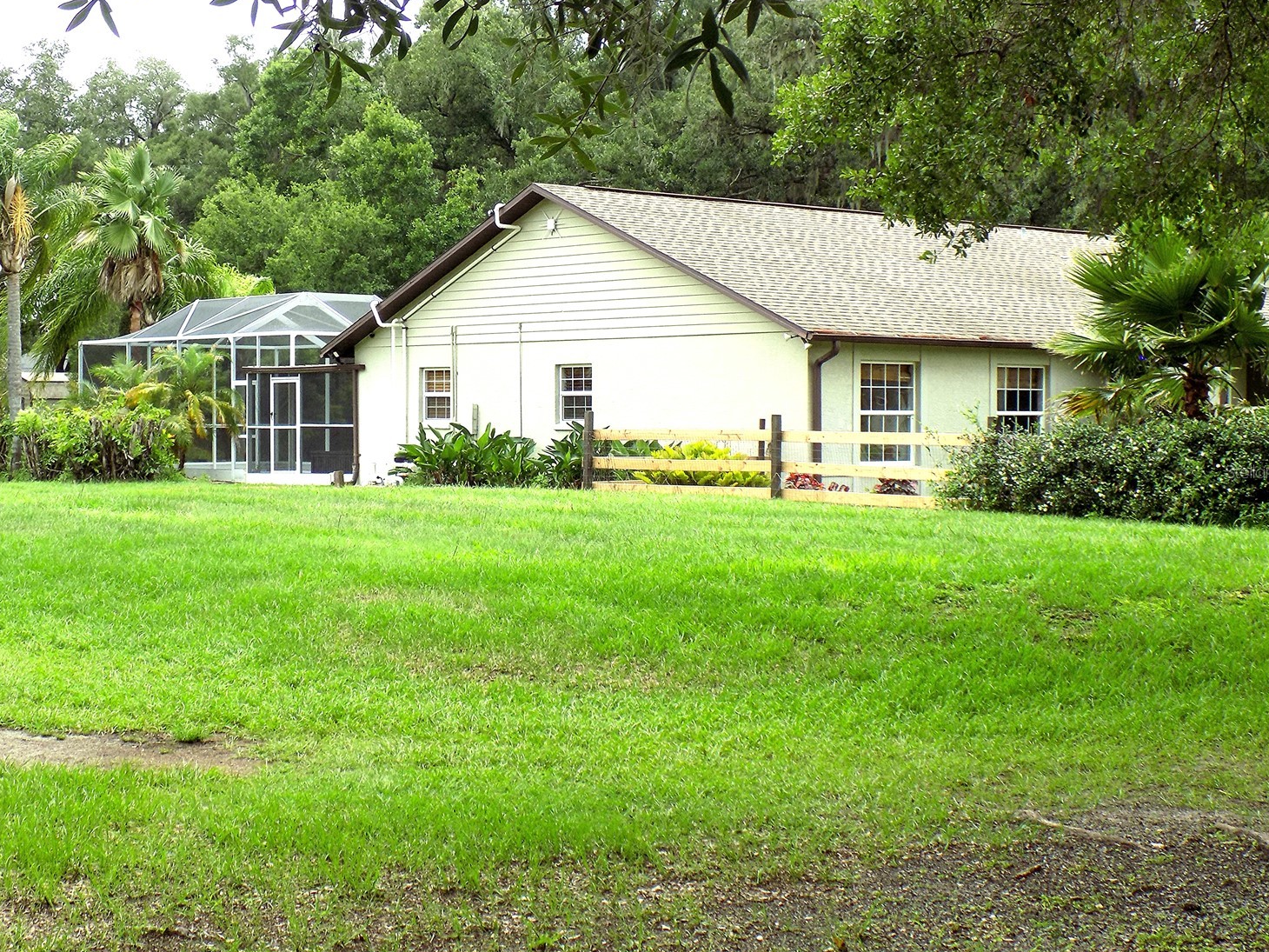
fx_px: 2090
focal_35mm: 57
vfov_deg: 25.7
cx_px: 612
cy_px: 471
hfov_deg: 33.8
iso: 80
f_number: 3.9
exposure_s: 1/250
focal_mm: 9.3
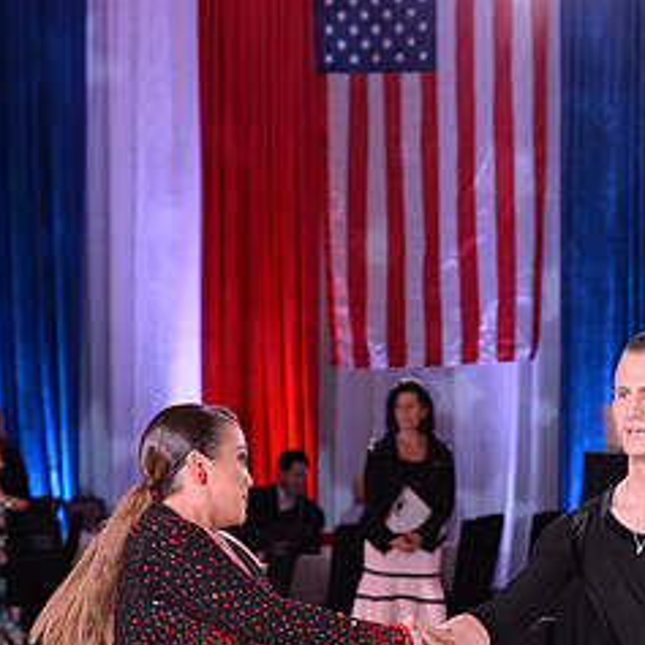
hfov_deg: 10.3
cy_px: 784
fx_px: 3584
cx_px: 434
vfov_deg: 10.1
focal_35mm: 170
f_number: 4.5
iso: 1600
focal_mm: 82
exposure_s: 1/200
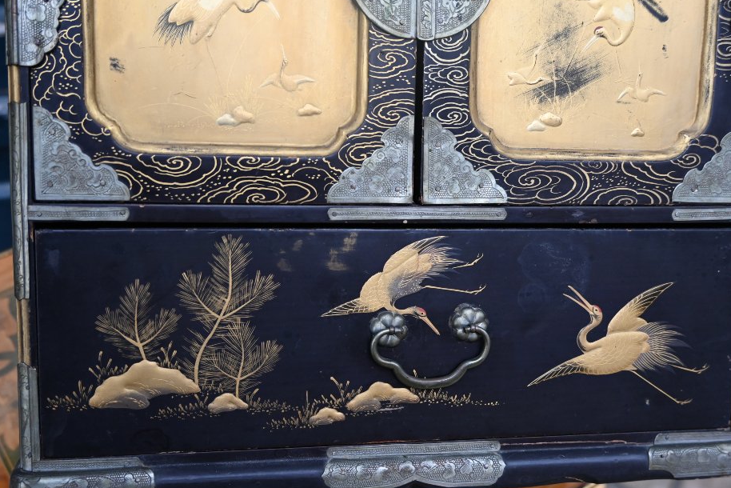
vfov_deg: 31.7
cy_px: 263
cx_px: 362
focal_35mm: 42
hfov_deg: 46.1
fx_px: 860
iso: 400
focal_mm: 21.5
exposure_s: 1/250
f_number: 4
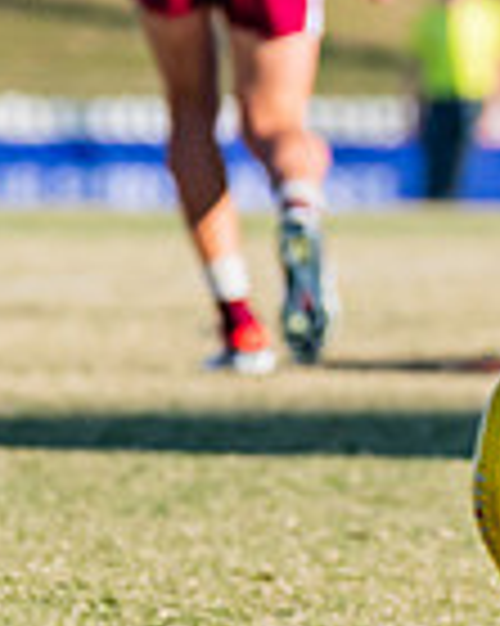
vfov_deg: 1.3
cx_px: 749
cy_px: 46
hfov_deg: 1.0
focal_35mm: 1513
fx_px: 28018
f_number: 8
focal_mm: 270
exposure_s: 1/1600
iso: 800
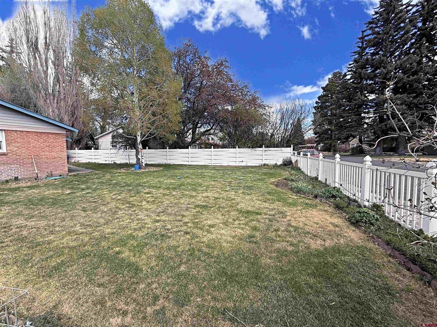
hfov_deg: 102.1
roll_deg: +1.1
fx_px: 177
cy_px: 164
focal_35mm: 14
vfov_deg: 85.7
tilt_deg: -4.1
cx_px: 218
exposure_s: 1/770
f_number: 2.2
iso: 40
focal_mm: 2.22
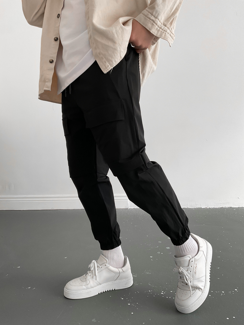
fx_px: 273
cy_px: 162
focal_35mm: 29
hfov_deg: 48.2
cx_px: 122
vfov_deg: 61.7
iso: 64
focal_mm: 3
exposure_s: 1/70
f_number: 1.8
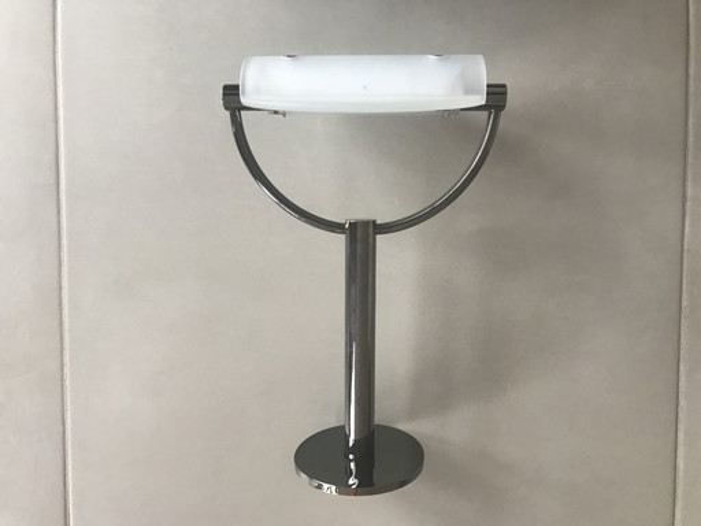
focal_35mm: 28
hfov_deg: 63.4
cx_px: 350
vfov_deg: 49.7
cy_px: 263
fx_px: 567
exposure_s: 1/33
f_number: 1.8
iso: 40
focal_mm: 3.99
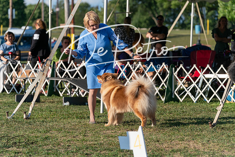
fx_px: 1019
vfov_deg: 8.8
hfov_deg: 13.2
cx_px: 118
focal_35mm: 156
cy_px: 78
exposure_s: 1/2000
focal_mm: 156
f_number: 5
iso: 400
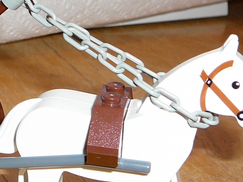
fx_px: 730
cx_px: -38
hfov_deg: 18.1
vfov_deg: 14.2
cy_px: 36
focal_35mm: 104
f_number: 2.8
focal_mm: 5.2
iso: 80
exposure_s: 1/30
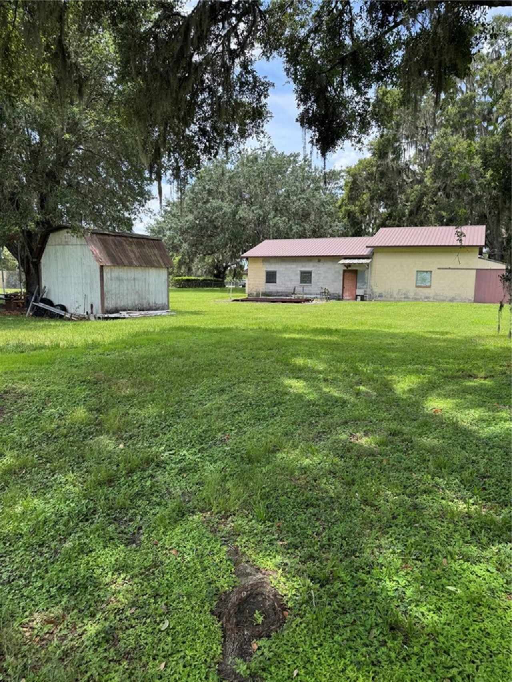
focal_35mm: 24
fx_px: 473
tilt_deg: -7.4
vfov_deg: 71.6
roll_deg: -1.0
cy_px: 341
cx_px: 256
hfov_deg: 56.8
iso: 80
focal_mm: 6.76
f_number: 1.78
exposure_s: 1/1076
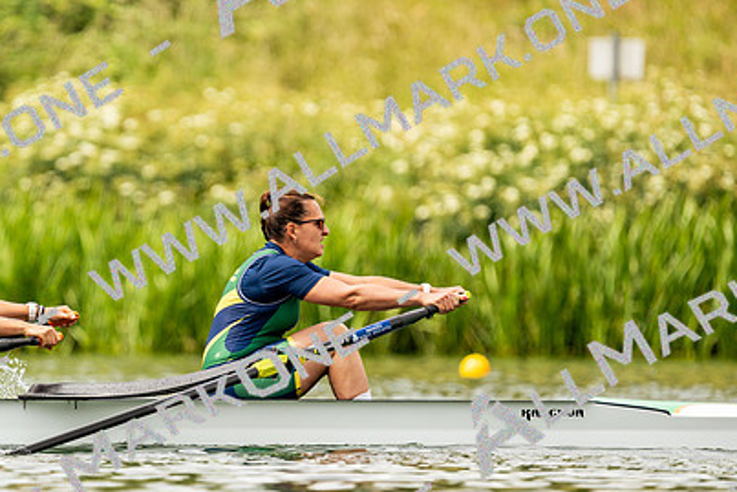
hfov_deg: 2.4
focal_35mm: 863
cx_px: 315
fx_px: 17673
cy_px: 306
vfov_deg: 1.6
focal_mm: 600
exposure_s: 1/2000
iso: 400
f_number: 6.3
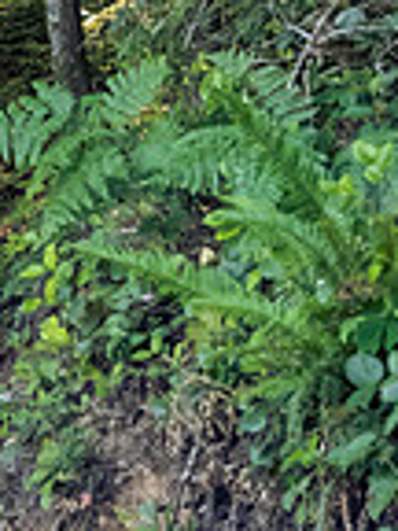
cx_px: -127
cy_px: 92
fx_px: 3833
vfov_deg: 7.9
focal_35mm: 250
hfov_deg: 5.9
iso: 4000
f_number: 2.8
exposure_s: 1/1000
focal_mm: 40
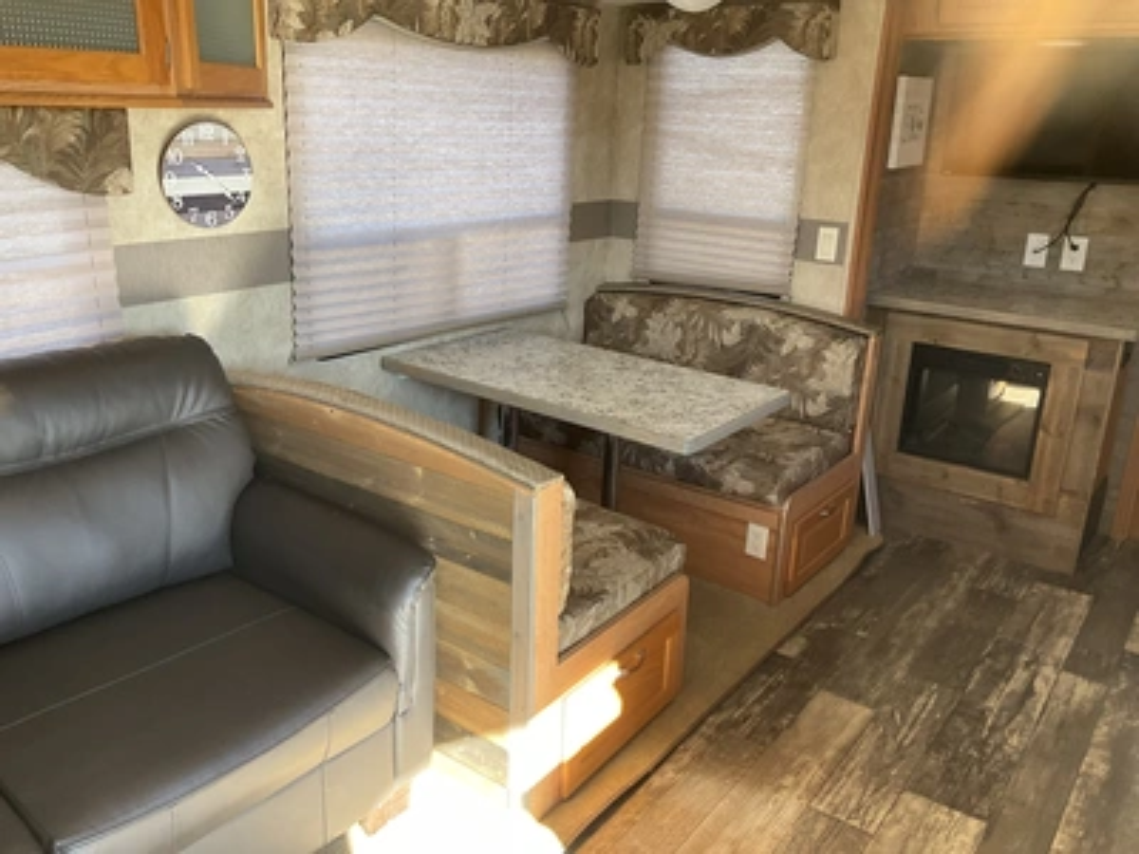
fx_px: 954
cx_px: 570
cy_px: 427
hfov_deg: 61.7
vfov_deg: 48.2
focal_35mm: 29
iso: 64
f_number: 1.8
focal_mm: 3
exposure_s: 1/119
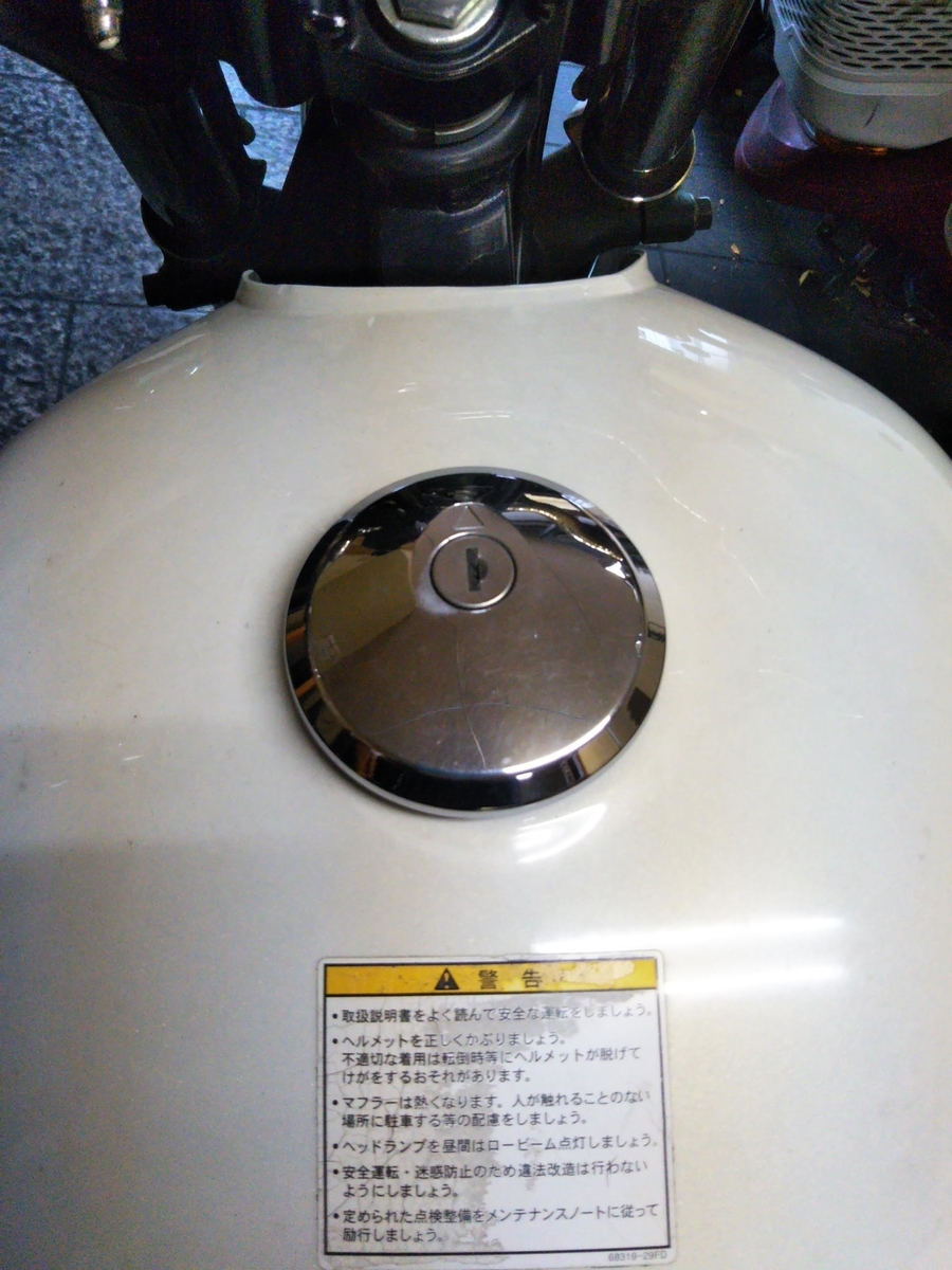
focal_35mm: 30
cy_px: 635
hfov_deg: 46.8
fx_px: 1100
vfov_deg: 60.0
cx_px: 476
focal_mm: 4
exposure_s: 1/44
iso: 223
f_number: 2.2
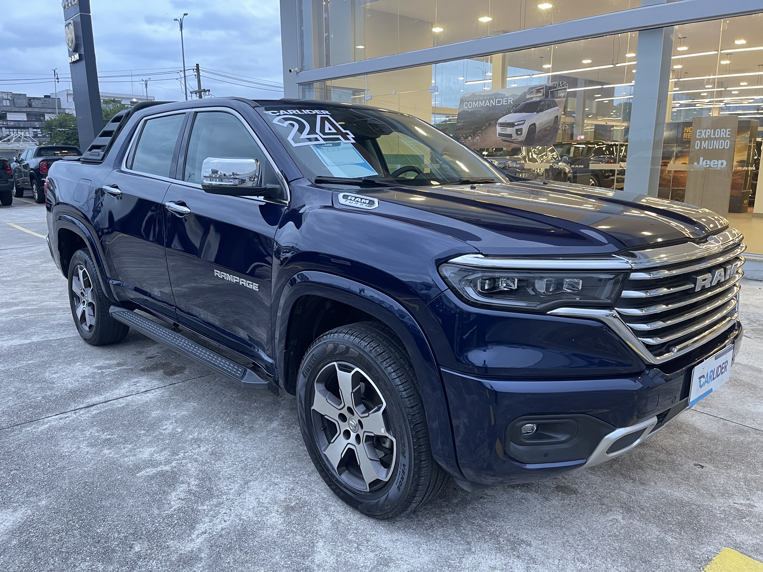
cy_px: 286
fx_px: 551
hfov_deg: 69.4
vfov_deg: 54.9
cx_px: 382
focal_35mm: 25
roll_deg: +0.2
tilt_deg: -13.2
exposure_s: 1/60
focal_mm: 5.1
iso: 250
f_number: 1.6
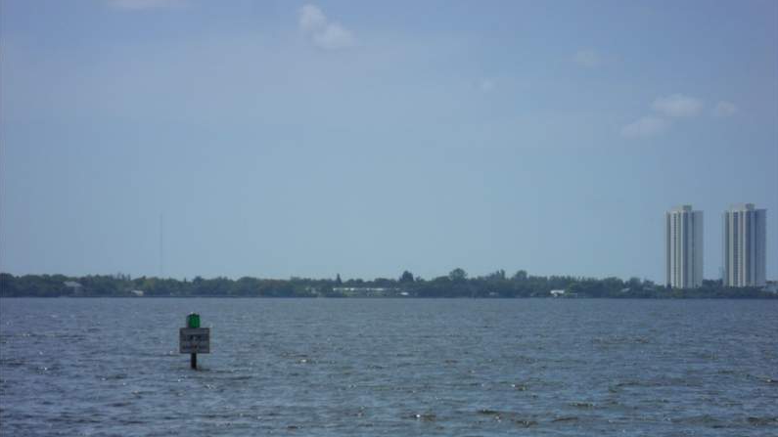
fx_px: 3053
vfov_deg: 8.2
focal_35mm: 148
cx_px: 389
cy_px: 261
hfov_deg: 14.5
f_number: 5.9
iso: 80
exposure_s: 1/750
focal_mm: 24.5
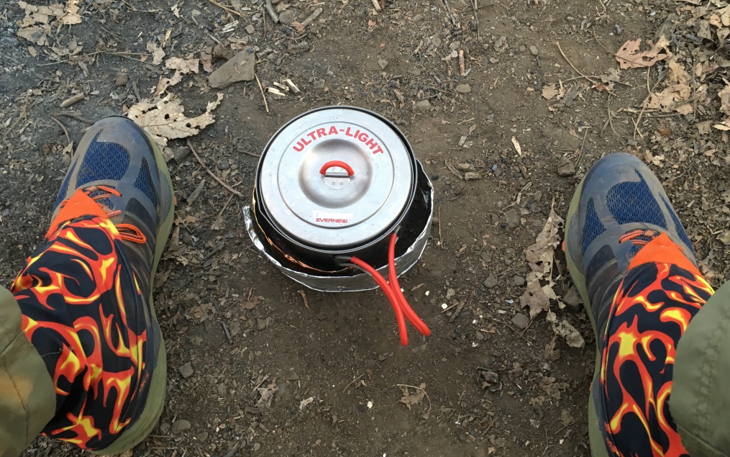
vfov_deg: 40.6
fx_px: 617
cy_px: 212
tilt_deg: -70.3
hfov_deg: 61.2
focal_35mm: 31
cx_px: 365
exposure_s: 1/30
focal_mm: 4.15
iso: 80
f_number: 2.2
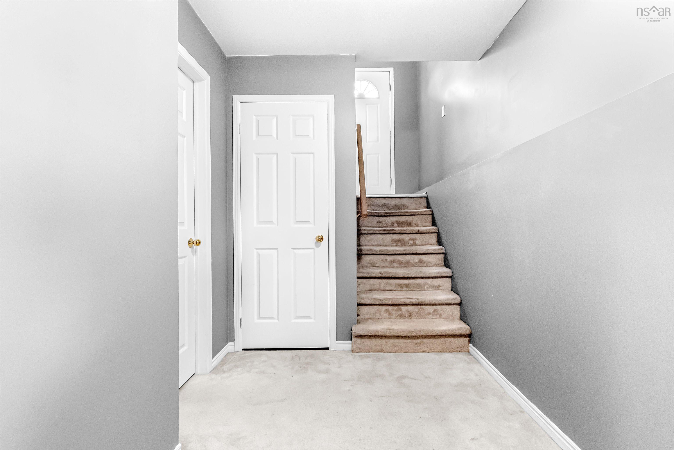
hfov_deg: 95.0
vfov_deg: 72.1
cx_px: 337
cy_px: 225
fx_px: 309
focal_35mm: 16
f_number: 8
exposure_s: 1/15
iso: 12800
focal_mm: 11
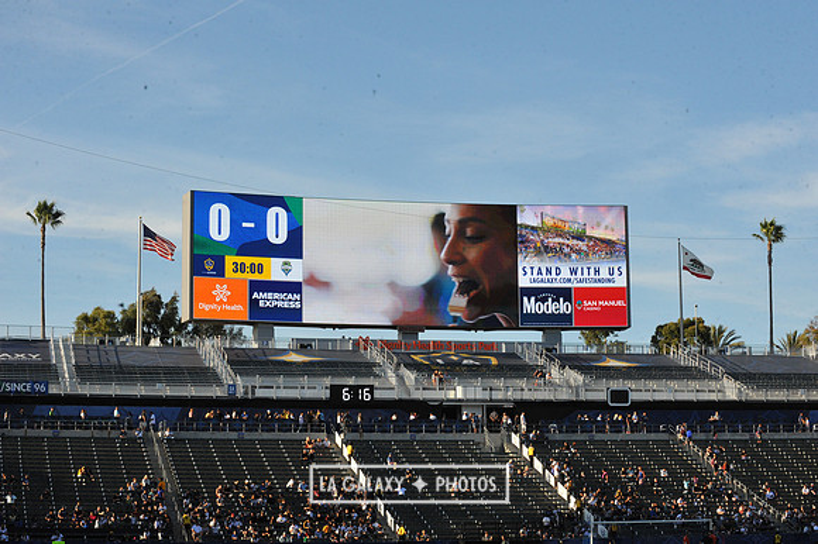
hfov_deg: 25.4
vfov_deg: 17.0
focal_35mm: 80
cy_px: 272
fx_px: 1817
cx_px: 409
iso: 1600
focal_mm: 80
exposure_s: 1/1000
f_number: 16
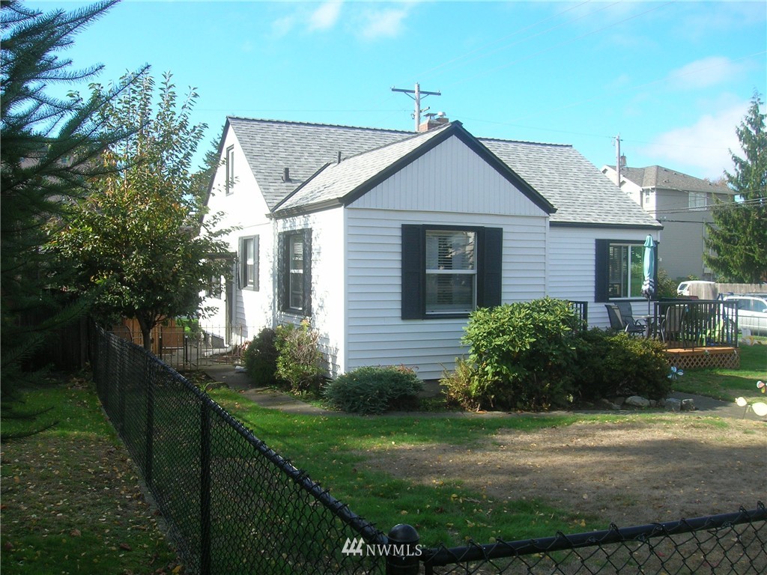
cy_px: 288
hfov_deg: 54.0
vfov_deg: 41.8
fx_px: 753
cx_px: 384
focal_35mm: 34
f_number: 4.9
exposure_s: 1/159
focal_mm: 5.7
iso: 50
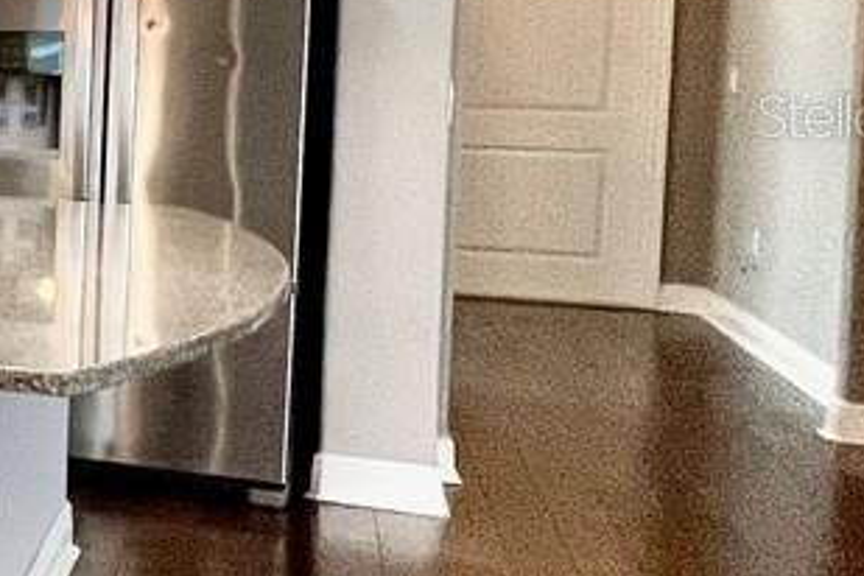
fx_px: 1680
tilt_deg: -2.7
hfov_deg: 15.2
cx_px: -1216
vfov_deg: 19.3
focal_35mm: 70
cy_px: 115
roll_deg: +0.0
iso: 125
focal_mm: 1.57
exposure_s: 1/120
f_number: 1.8
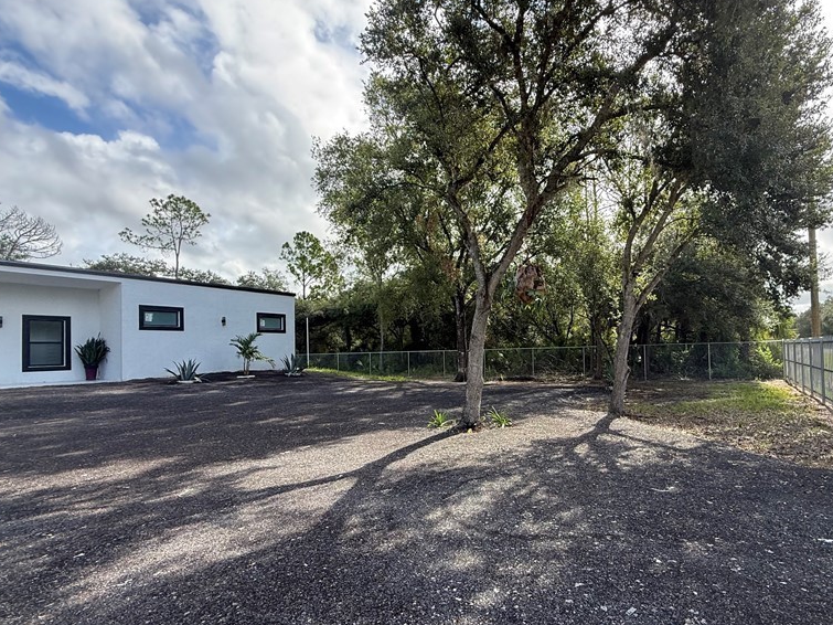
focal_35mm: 19
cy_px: 339
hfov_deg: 83.7
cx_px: 495
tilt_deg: +1.5
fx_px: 457
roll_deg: +1.7
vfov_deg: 68.5
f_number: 2.2
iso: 64
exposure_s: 1/494
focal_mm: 2.22
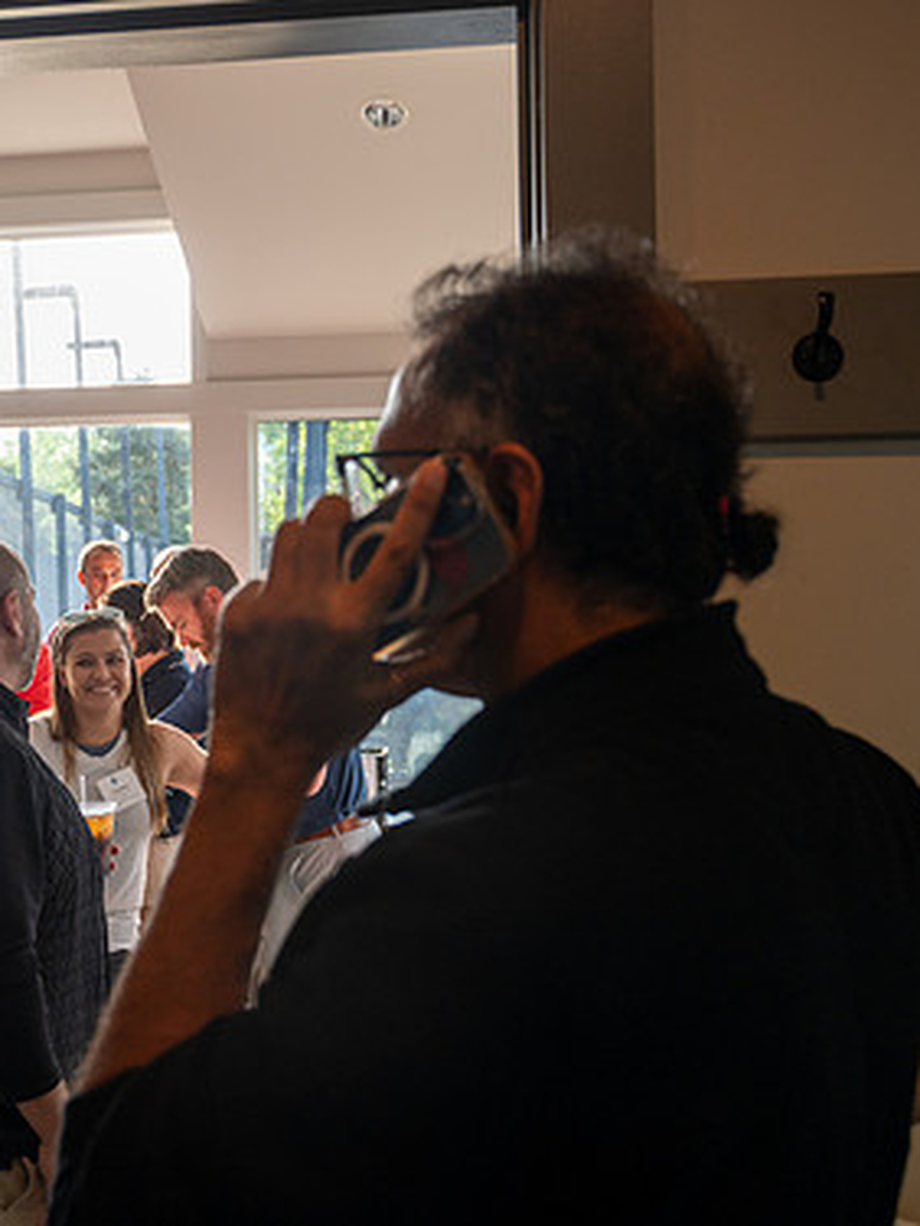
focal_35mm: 46
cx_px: 264
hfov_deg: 31.1
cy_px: 600
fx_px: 1630
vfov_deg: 41.2
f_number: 4.5
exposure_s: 1/200
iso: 640
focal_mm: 31
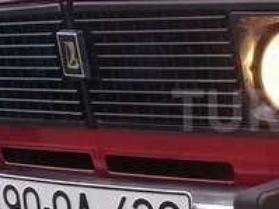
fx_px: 830
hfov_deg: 18.3
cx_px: 315
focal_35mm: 103
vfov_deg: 14.4
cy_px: 110
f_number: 2.2
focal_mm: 3.3
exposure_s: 1/114
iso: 50
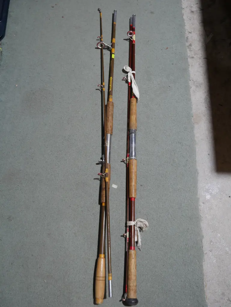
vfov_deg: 59.9
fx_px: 267
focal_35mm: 30
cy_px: 154
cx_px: 116
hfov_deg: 46.8
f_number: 3.6
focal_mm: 15
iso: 320
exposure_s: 1/60
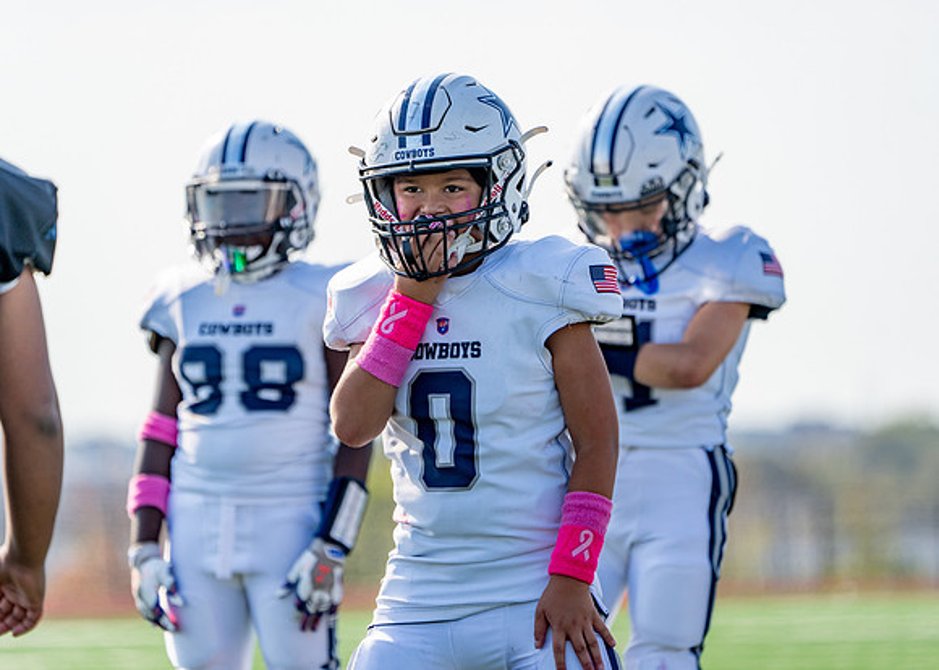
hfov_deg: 5.3
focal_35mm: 381
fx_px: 10169
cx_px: 470
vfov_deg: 3.8
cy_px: 335
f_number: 5.6
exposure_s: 1/1000
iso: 200
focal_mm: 364
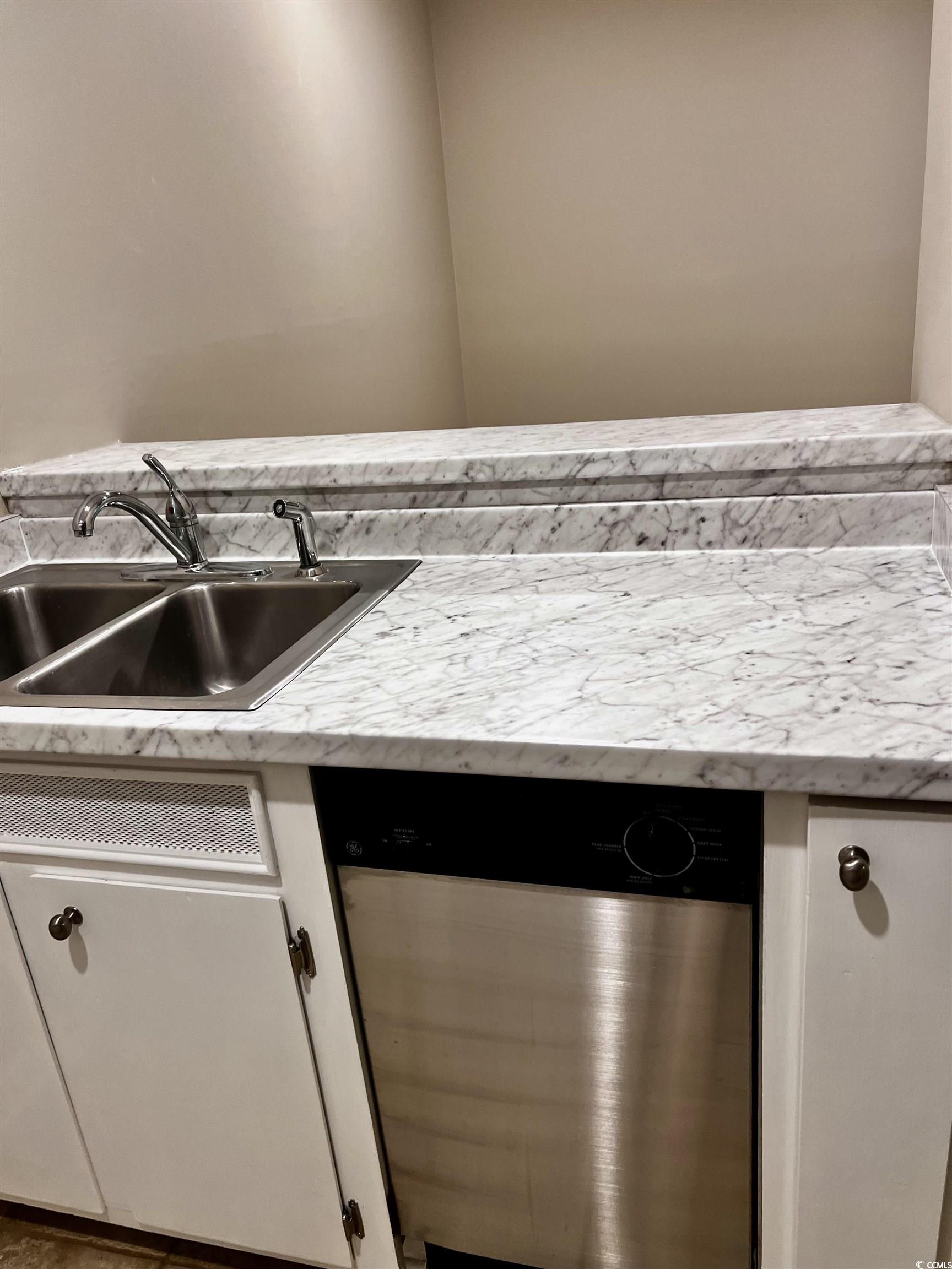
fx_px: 953
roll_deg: +4.9
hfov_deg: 53.1
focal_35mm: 26
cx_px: 476
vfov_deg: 67.3
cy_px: 634
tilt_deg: -20.1
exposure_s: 1/60
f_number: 1.5
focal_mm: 5.7
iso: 80
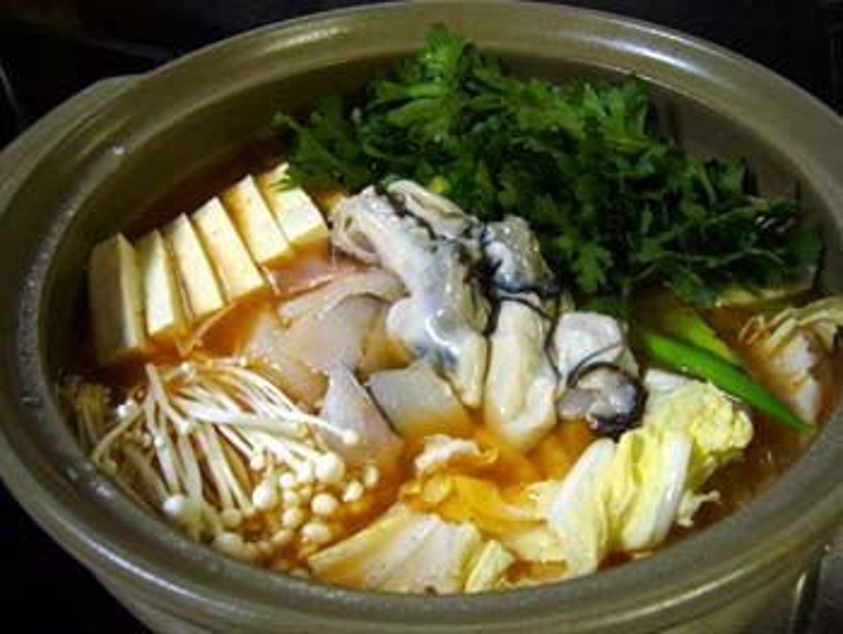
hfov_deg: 52.6
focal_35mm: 35
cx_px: 422
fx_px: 853
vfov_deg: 40.7
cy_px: 317
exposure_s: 1/8
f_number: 2.8
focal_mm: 5.8
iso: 80
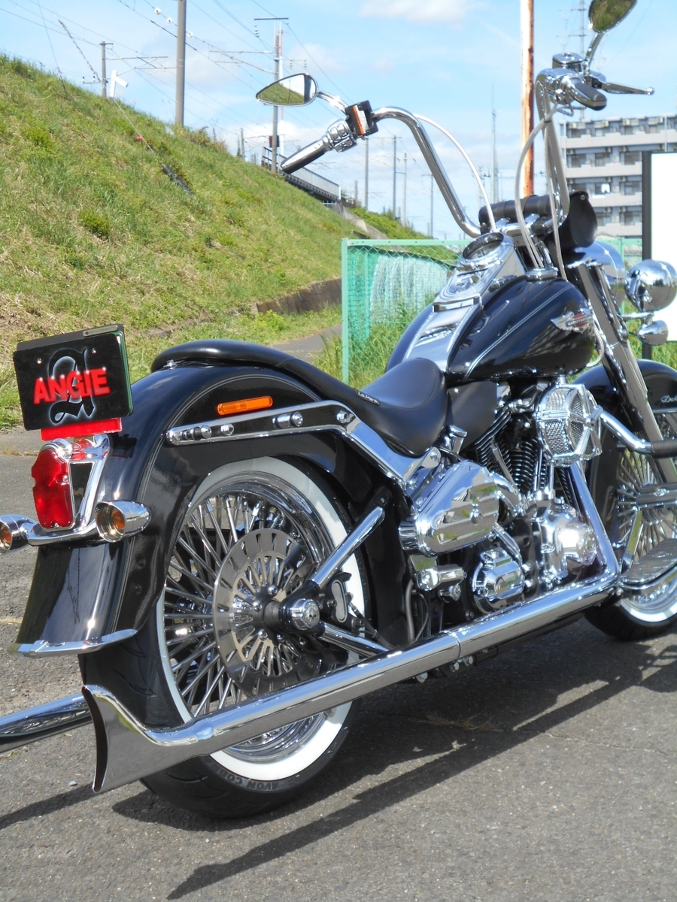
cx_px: 338
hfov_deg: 25.2
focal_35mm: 58
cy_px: 451
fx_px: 1512
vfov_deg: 33.2
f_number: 4.9
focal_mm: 10
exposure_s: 1/400
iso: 80
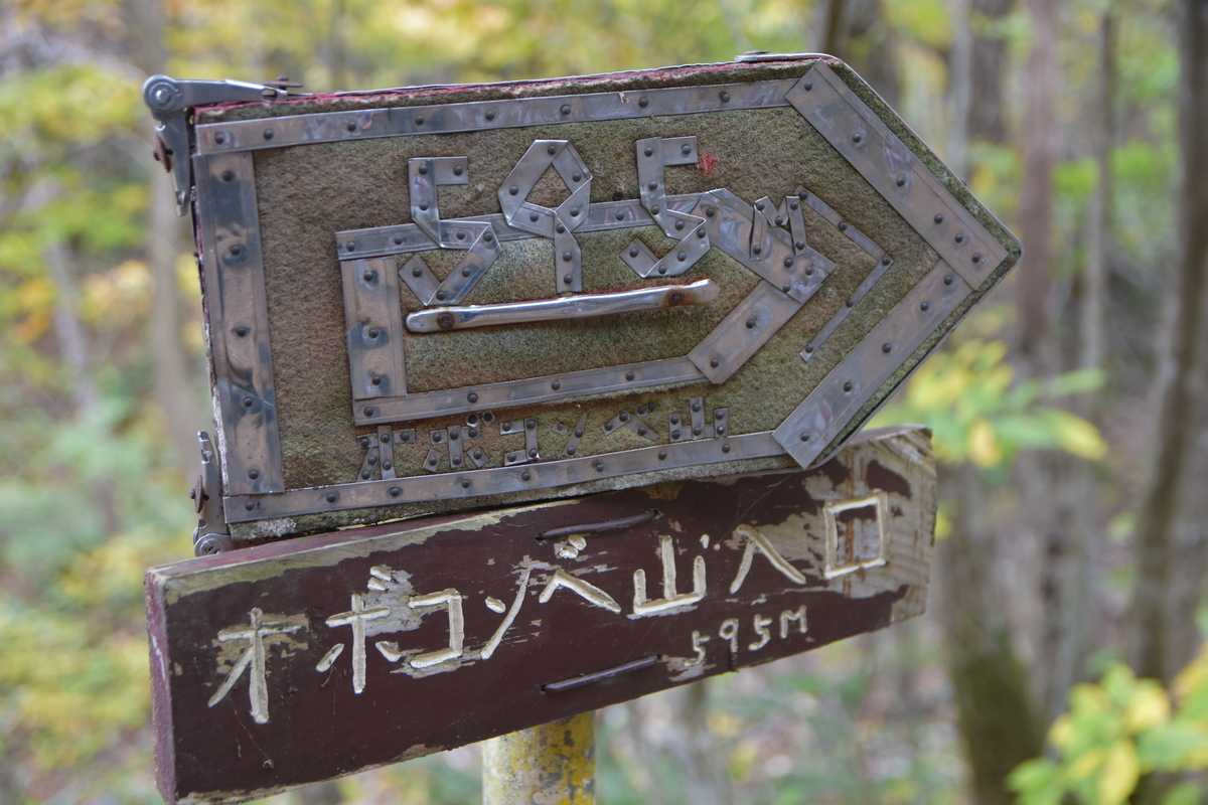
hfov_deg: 35.1
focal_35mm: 57
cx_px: 604
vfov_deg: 23.8
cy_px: 402
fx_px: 1913
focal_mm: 38
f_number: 3.5
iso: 400
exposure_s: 1/60
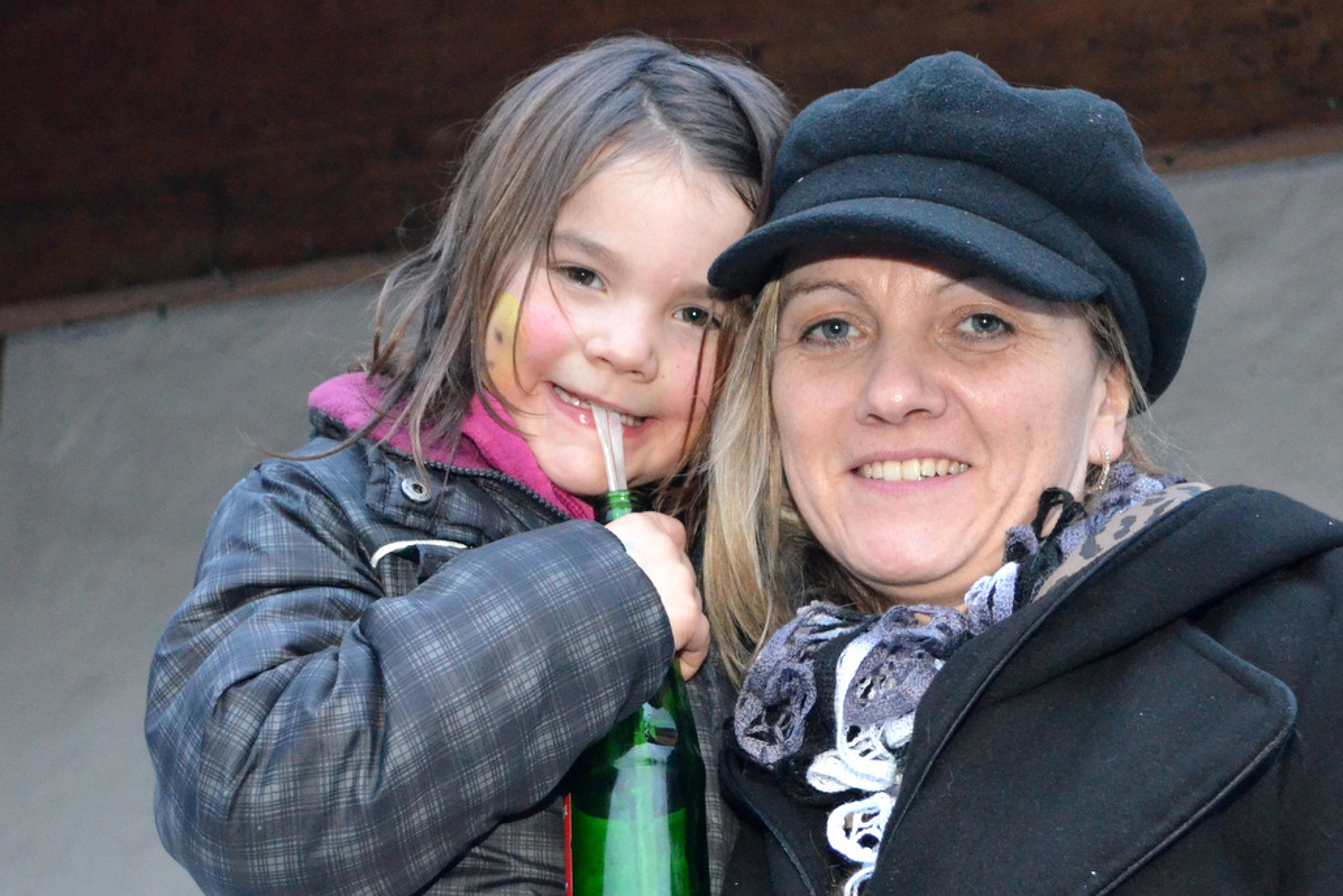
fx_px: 1829
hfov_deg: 40.2
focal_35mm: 49
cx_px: 766
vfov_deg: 27.5
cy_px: 485
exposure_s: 1/60
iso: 3200
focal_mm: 28
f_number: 4.5
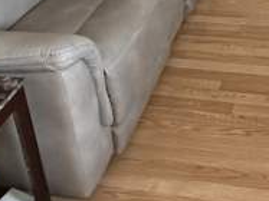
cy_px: -111
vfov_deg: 20.4
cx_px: 257
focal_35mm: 60
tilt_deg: -17.4
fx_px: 466
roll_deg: +1.9
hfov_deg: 30.3
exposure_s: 1/60
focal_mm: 2.22
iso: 640
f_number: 2.2
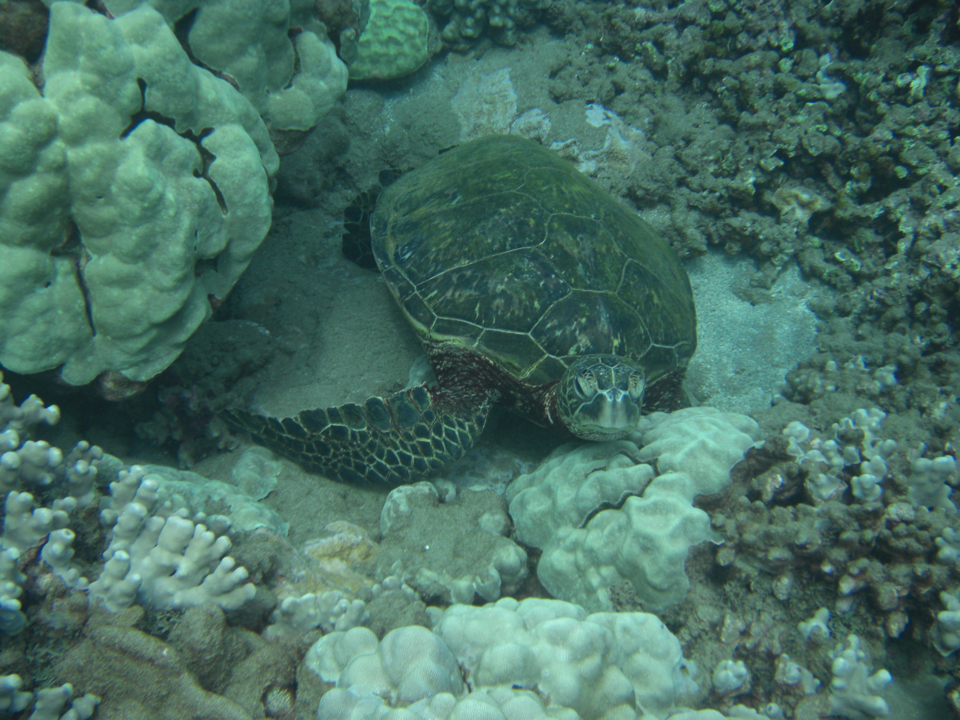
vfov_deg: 37.7
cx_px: 480
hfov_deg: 49.0
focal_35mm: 38
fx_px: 1054
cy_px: 360
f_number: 2.8
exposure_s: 1/250
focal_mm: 7.9
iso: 80
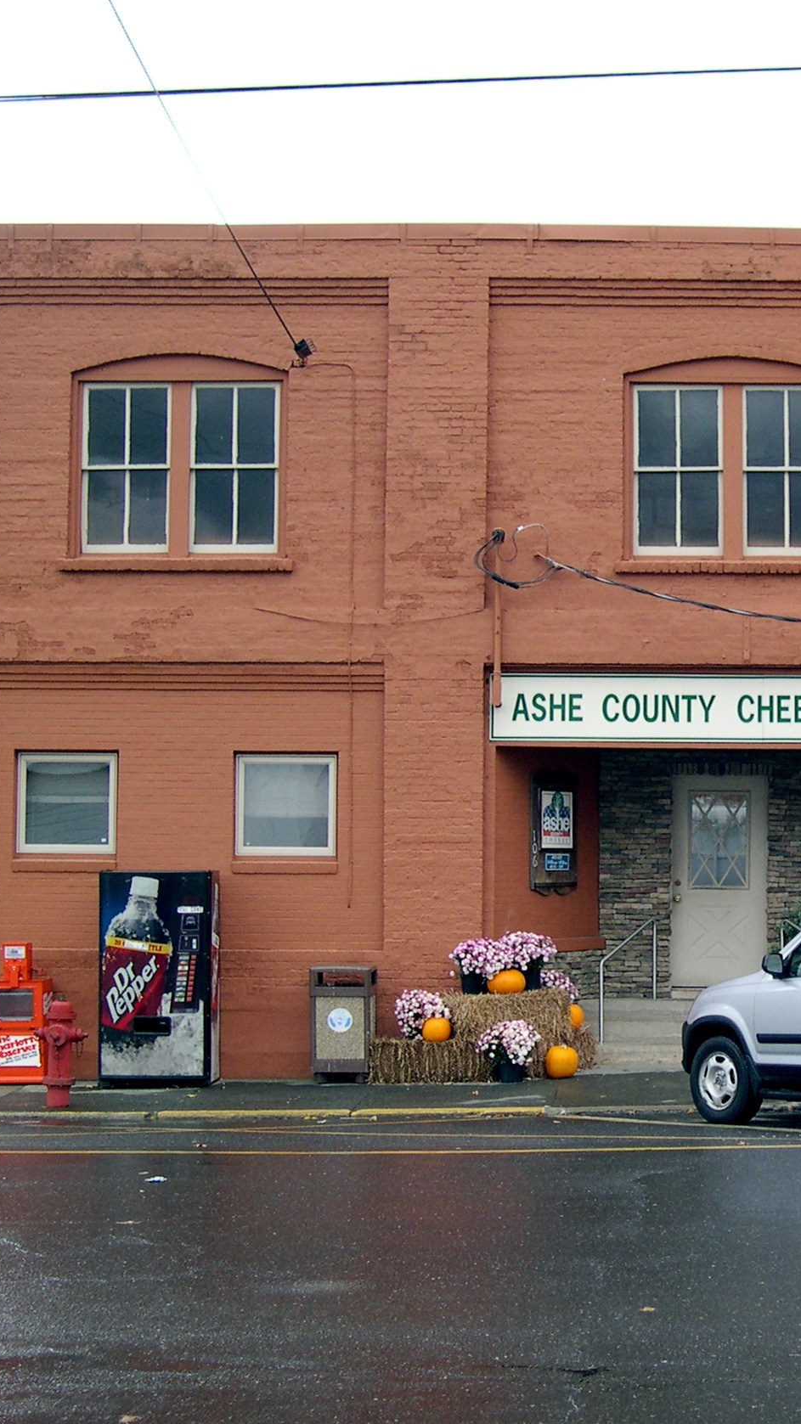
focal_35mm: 62
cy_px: 721
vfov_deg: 33.8
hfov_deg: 19.1
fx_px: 2342
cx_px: 708
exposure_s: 1/299
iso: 100
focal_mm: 9
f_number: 2.9
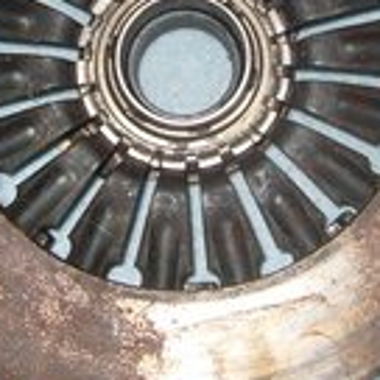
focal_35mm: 91
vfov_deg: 18.9
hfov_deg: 19.1
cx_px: 204
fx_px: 1130
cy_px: 78
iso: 100
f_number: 2.8
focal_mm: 7.4
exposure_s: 1/30
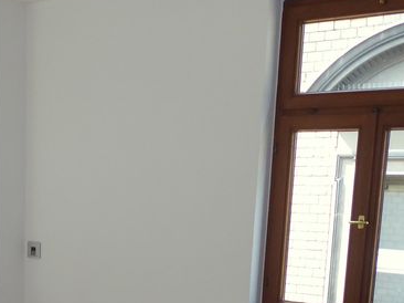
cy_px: 345
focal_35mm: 70
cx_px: 2
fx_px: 816
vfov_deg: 19.9
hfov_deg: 26.4
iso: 160
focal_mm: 4.3
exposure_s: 1/60
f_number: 3.3
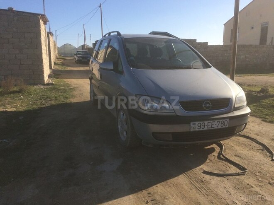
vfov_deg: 48.2
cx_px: 137
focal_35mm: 29
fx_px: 230
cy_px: 102
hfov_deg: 61.7
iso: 32
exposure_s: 1/2283
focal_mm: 4.15
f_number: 2.2
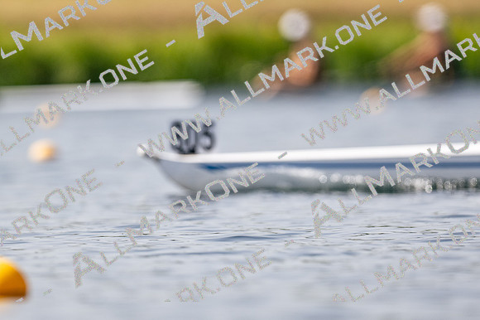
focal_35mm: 900
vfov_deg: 1.5
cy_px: 160
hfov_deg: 2.3
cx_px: 240
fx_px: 11993
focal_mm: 600
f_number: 5
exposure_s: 1/2500
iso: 180
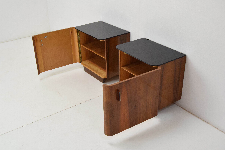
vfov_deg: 29.9
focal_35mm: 45
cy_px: 75
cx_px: 112
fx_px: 281
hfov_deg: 43.6
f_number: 6.3
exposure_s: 1/160
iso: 1600
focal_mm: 30
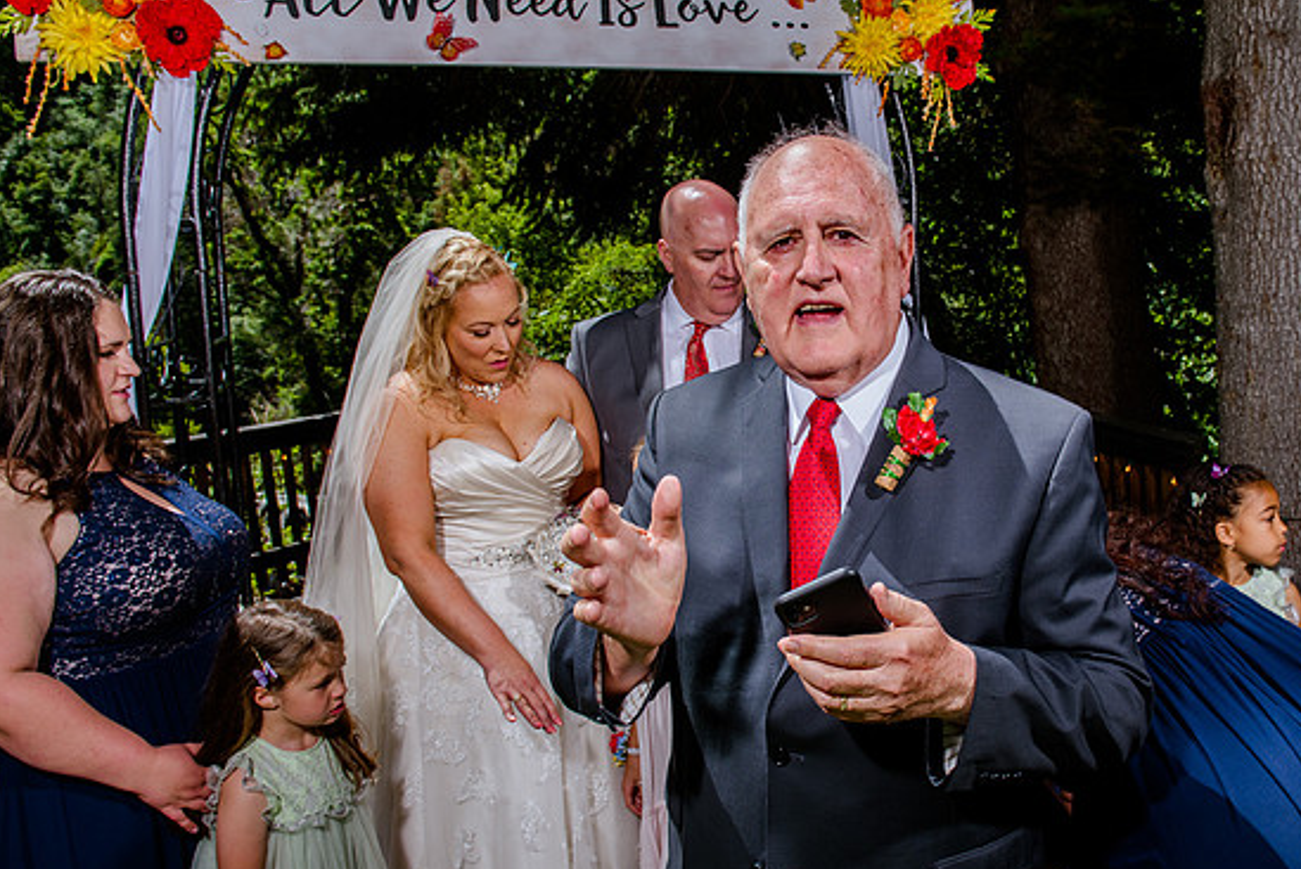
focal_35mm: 34
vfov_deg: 38.9
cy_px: 449
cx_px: 838
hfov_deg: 54.9
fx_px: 1230
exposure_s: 1/400
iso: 160
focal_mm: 24
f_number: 8
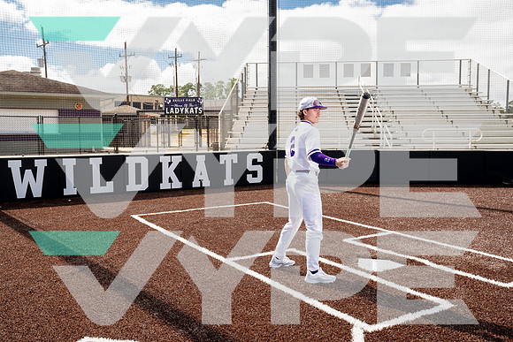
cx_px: 256
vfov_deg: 38.9
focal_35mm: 34
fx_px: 485
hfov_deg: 55.8
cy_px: 171
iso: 100
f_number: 8
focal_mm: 34
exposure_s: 1/160
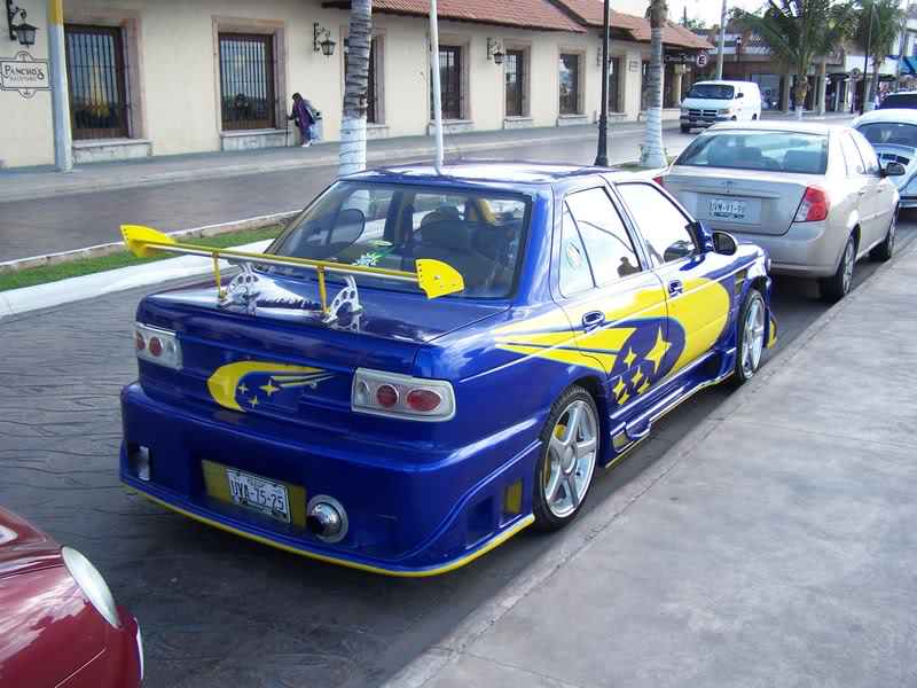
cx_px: 458
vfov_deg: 37.7
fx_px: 1007
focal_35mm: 38
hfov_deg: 49.0
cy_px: 344
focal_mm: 6.3
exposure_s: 1/350
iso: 80
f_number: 2.8
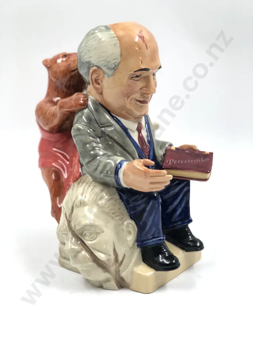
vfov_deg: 33.8
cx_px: 126
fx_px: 555
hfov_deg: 25.7
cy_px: 169
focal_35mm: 57
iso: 25
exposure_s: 1/50
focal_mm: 6.6
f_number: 2.8
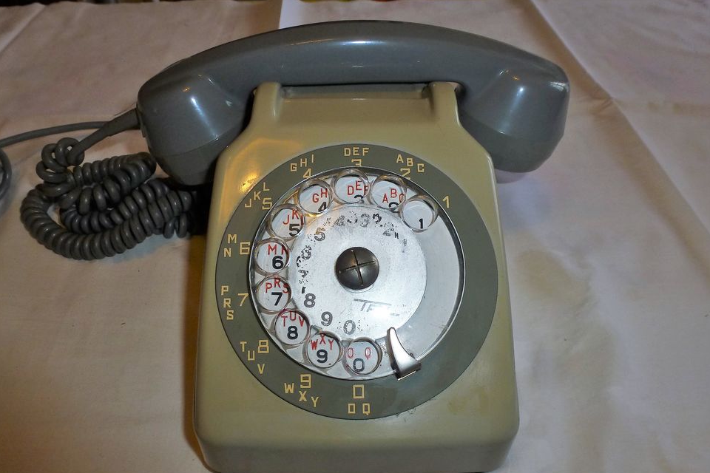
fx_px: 513
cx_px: 342
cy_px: 275
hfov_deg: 69.4
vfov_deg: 49.4
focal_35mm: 26
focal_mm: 4.3
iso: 100
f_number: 3.3
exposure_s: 1/60
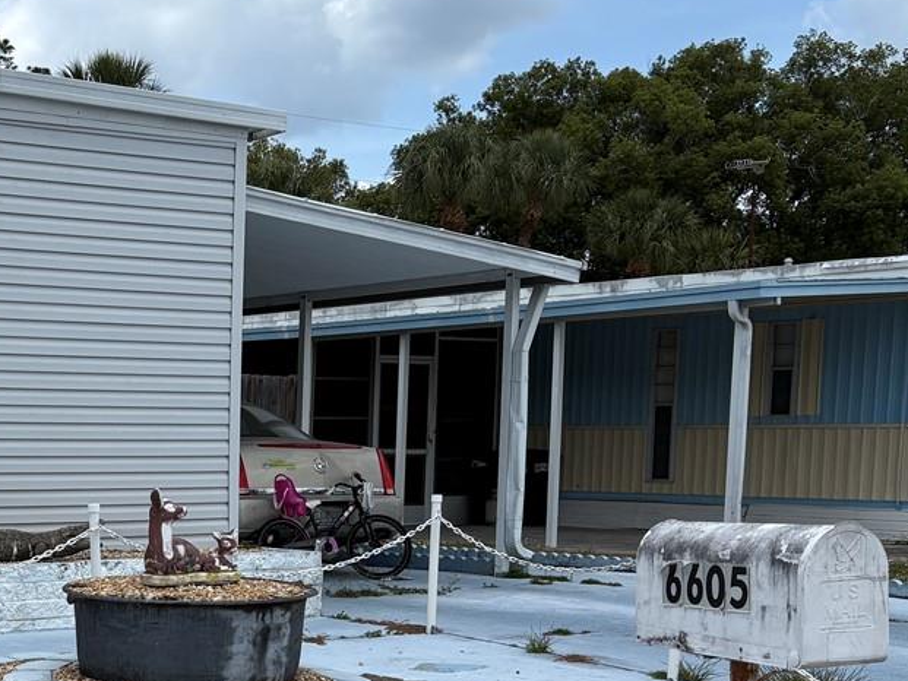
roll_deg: +0.3
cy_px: 644
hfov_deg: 27.4
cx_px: 6
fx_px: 1758
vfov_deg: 21.3
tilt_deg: -6.5
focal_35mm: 67
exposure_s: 1/4608
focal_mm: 5.96
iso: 50
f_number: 1.6
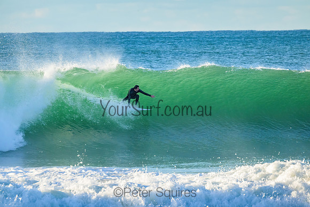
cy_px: 104
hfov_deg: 3.9
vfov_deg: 2.6
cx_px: 155
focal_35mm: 530
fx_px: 4565
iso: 3200
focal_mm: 530
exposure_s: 1/1600
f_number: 11
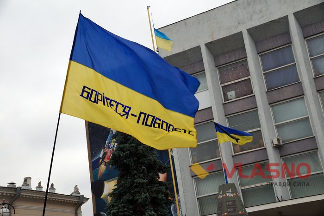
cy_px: 108
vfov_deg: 25.7
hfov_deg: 37.9
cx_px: 162
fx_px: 472
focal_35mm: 52
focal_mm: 35
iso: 100
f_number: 9
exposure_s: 1/80
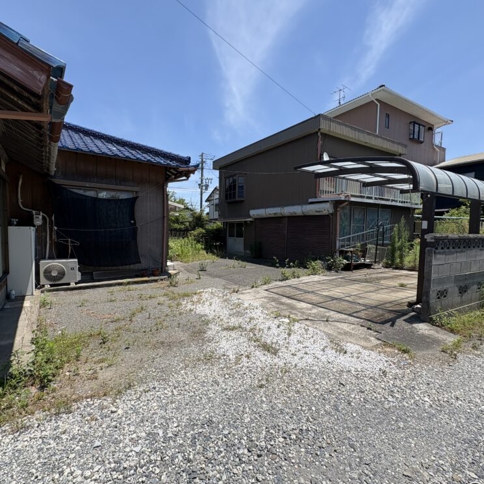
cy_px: 247
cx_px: 229
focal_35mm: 17
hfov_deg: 83.9
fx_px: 269
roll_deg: -0.1
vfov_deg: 84.0
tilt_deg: -0.7
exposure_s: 1/1672
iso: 50
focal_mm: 2.22
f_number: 2.2
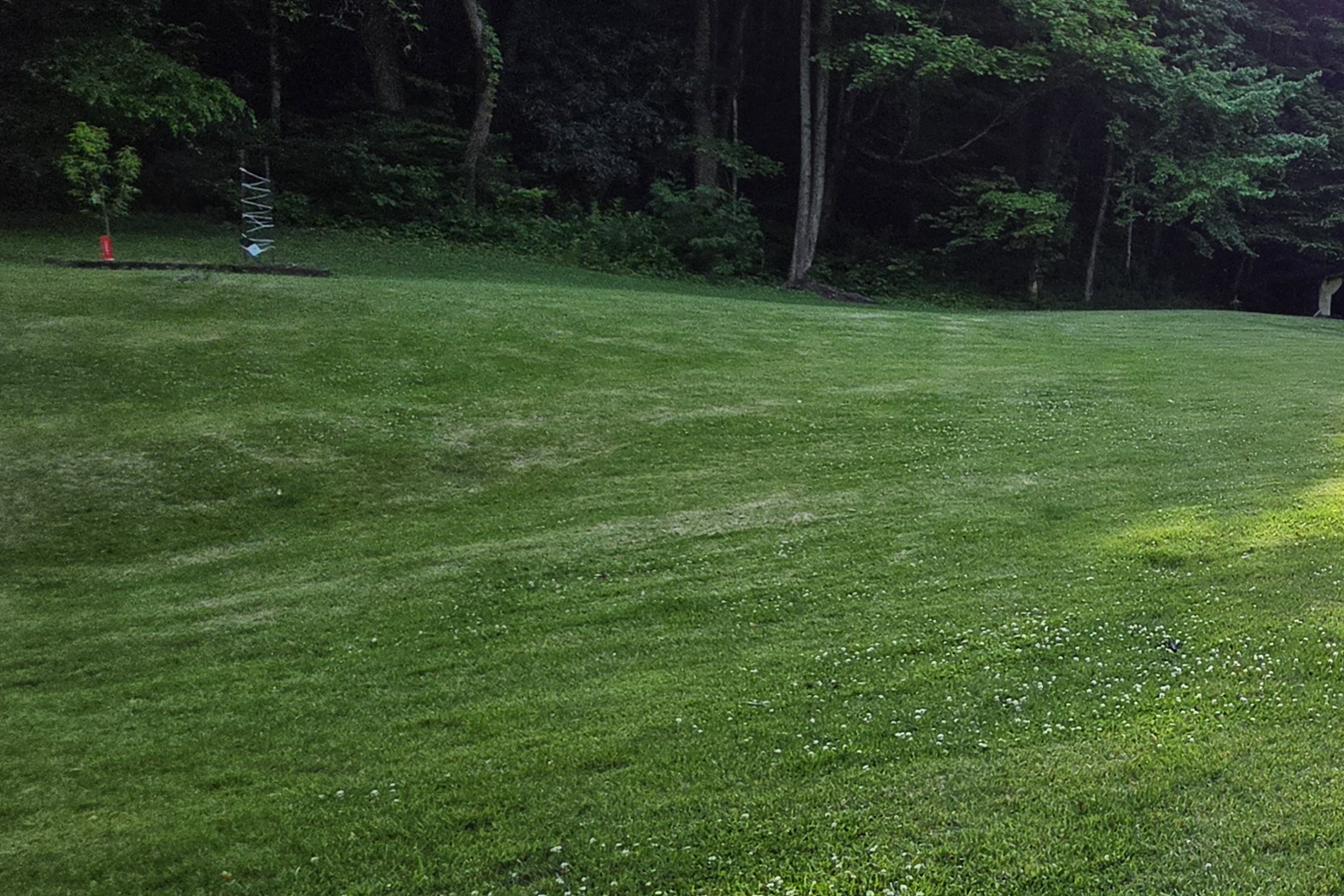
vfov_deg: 37.8
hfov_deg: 41.6
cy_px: 400
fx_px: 1307
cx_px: 1522
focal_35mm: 35
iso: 32
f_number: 1.9
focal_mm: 2.2
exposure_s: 1/997
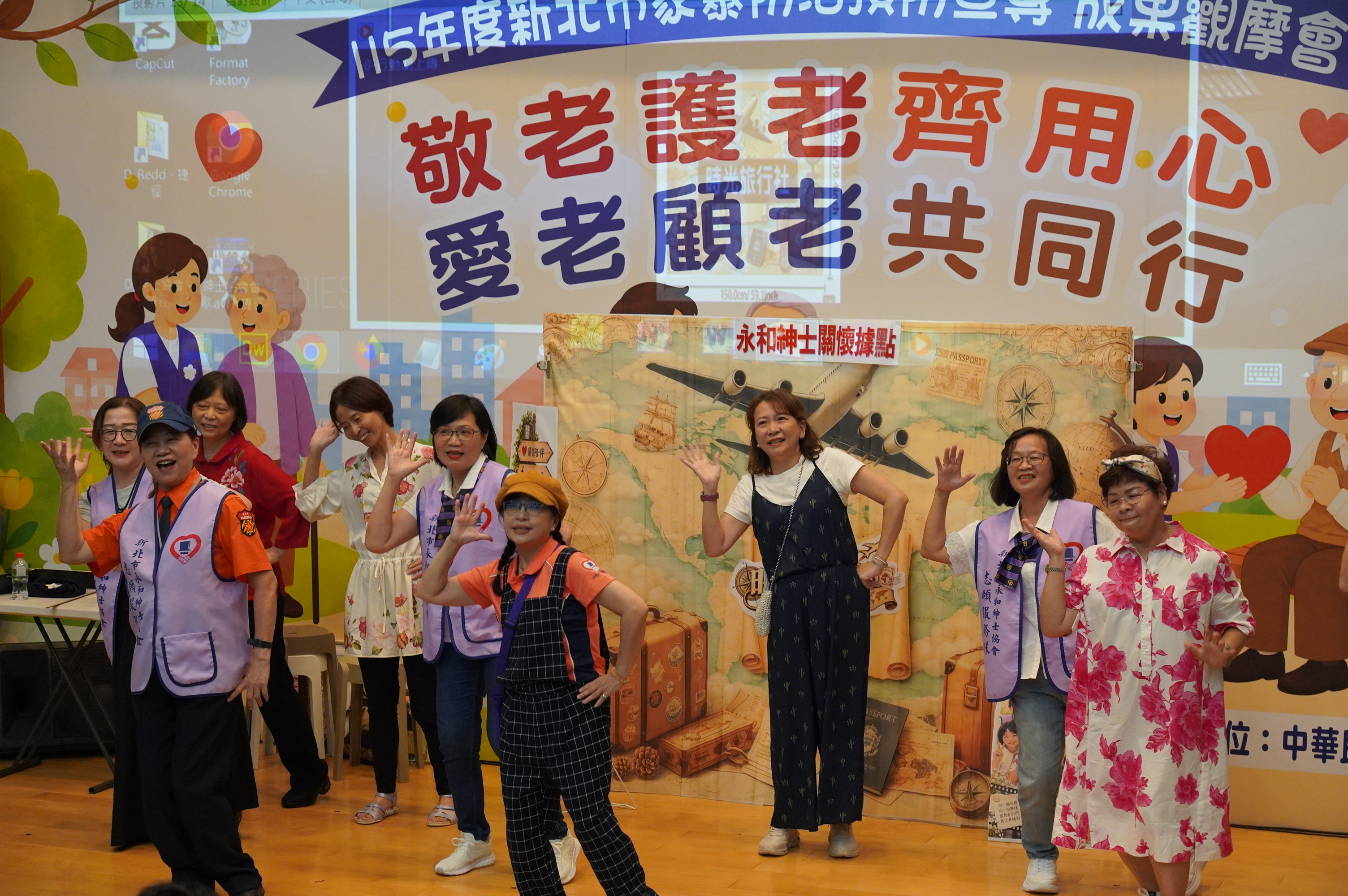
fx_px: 2525
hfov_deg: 29.9
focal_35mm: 68
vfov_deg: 20.1
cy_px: 448
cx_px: 674
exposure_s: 1/160
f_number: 4
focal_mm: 45
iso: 2000
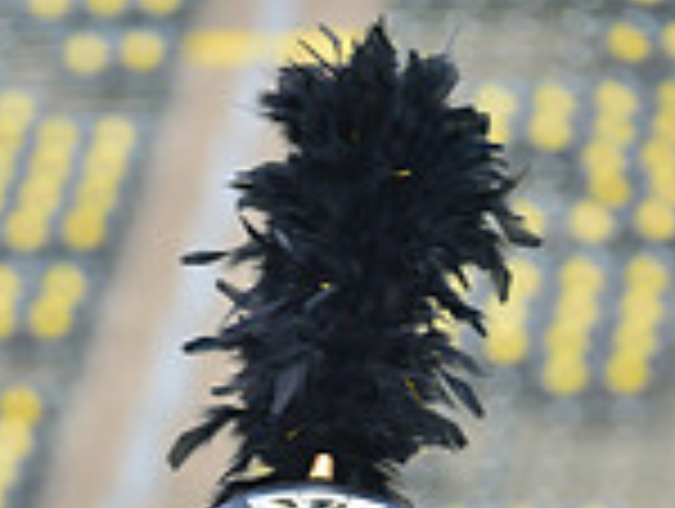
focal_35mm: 517
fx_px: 10097
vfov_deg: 2.9
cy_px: 989
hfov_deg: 3.8
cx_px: 29
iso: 200
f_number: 5.6
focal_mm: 180
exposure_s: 1/400
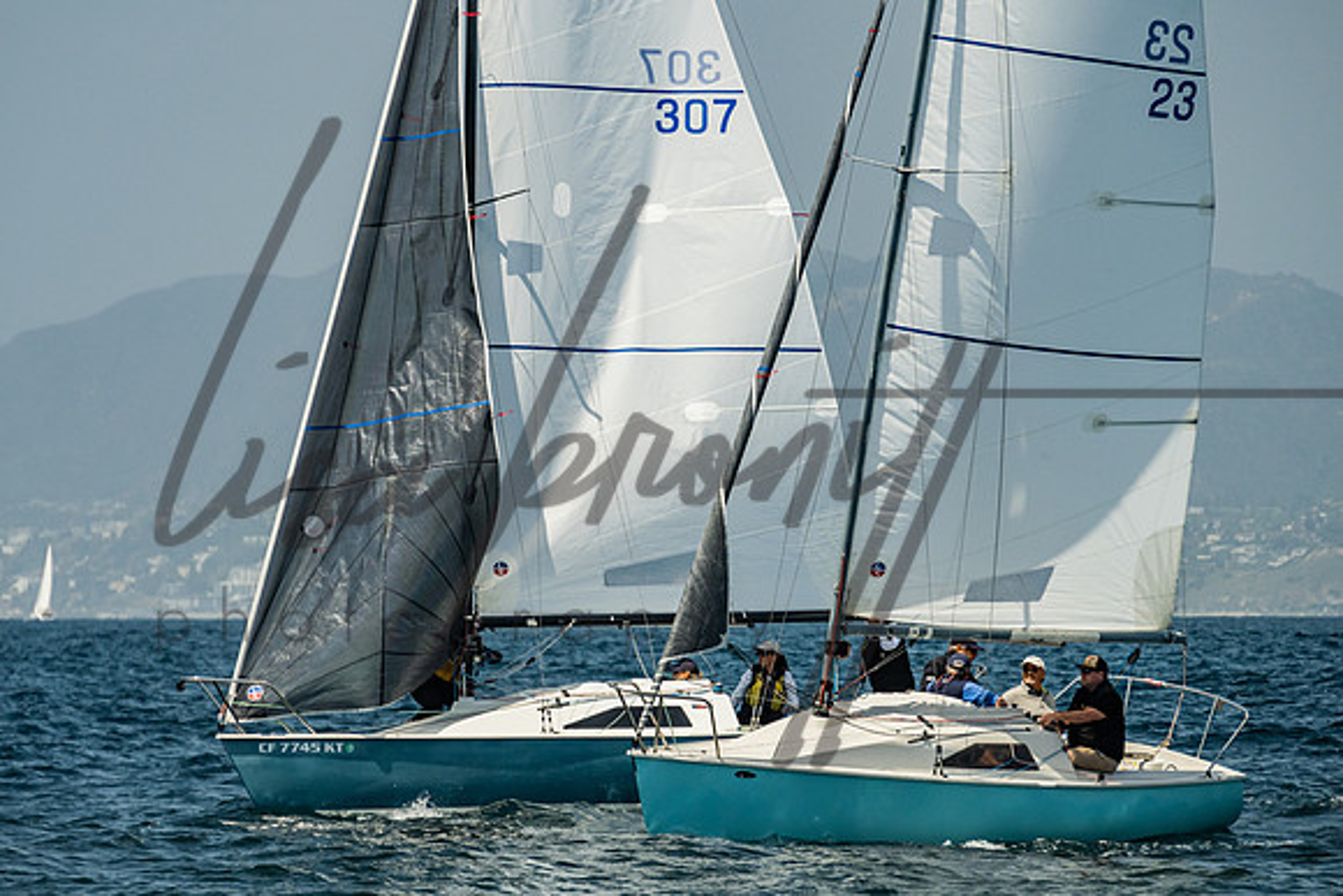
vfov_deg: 5.1
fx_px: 10052
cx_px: 593
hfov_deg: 7.6
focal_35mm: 269
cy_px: 461
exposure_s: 1/1250
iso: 320
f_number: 6.3
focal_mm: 185
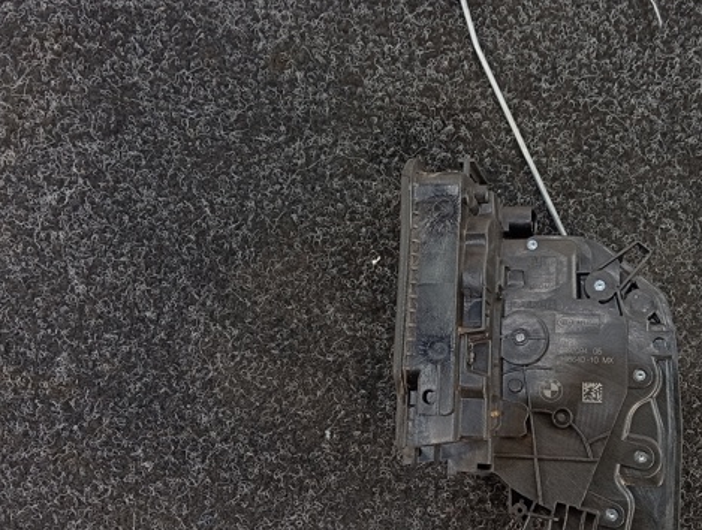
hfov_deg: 48.4
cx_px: 442
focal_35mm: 38
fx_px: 772
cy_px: 293
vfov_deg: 37.8
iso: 164
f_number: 1.8
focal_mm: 4.22
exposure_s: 1/50
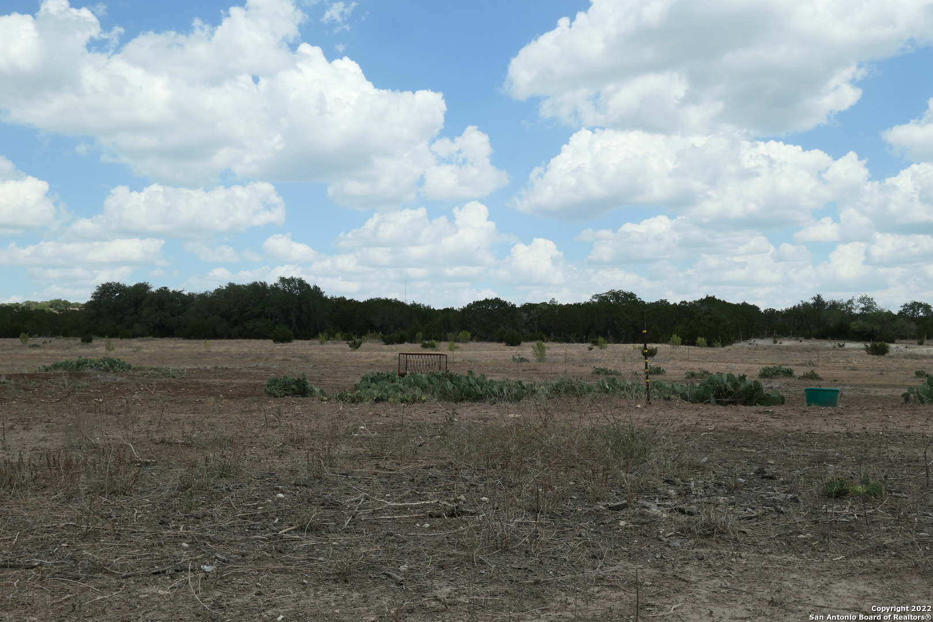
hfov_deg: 50.7
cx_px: 466
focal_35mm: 38
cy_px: 311
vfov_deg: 35.1
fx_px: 985
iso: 200
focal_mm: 14
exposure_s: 1/800
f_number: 6.3
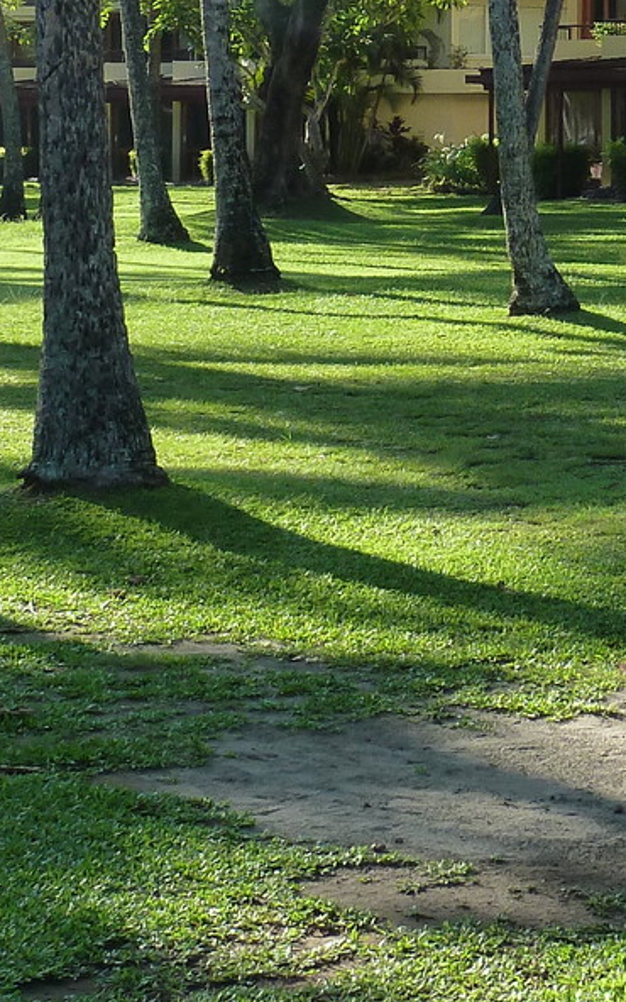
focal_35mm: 106
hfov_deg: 12.1
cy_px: 100
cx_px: 707
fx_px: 2893
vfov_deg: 19.3
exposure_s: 1/200
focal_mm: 6.1
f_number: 4
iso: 125
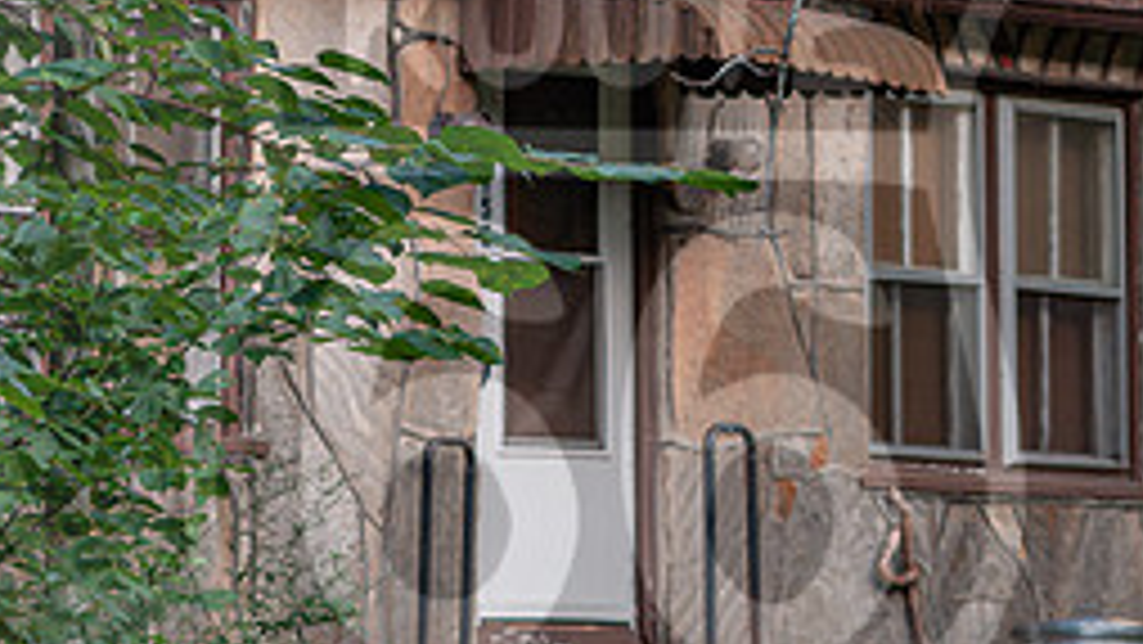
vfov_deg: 4.7
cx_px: 374
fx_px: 7821
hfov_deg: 8.4
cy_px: 128
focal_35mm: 258
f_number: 4.5
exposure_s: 1/25
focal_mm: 72
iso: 200
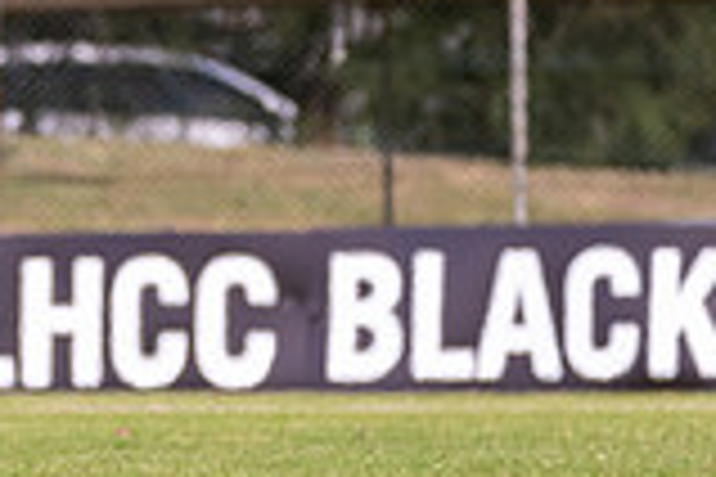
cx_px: -464
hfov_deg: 1.6
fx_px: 25933
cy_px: -90
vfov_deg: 1.1
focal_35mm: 1304
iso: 800
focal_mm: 300
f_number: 6.3
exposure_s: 1/3200
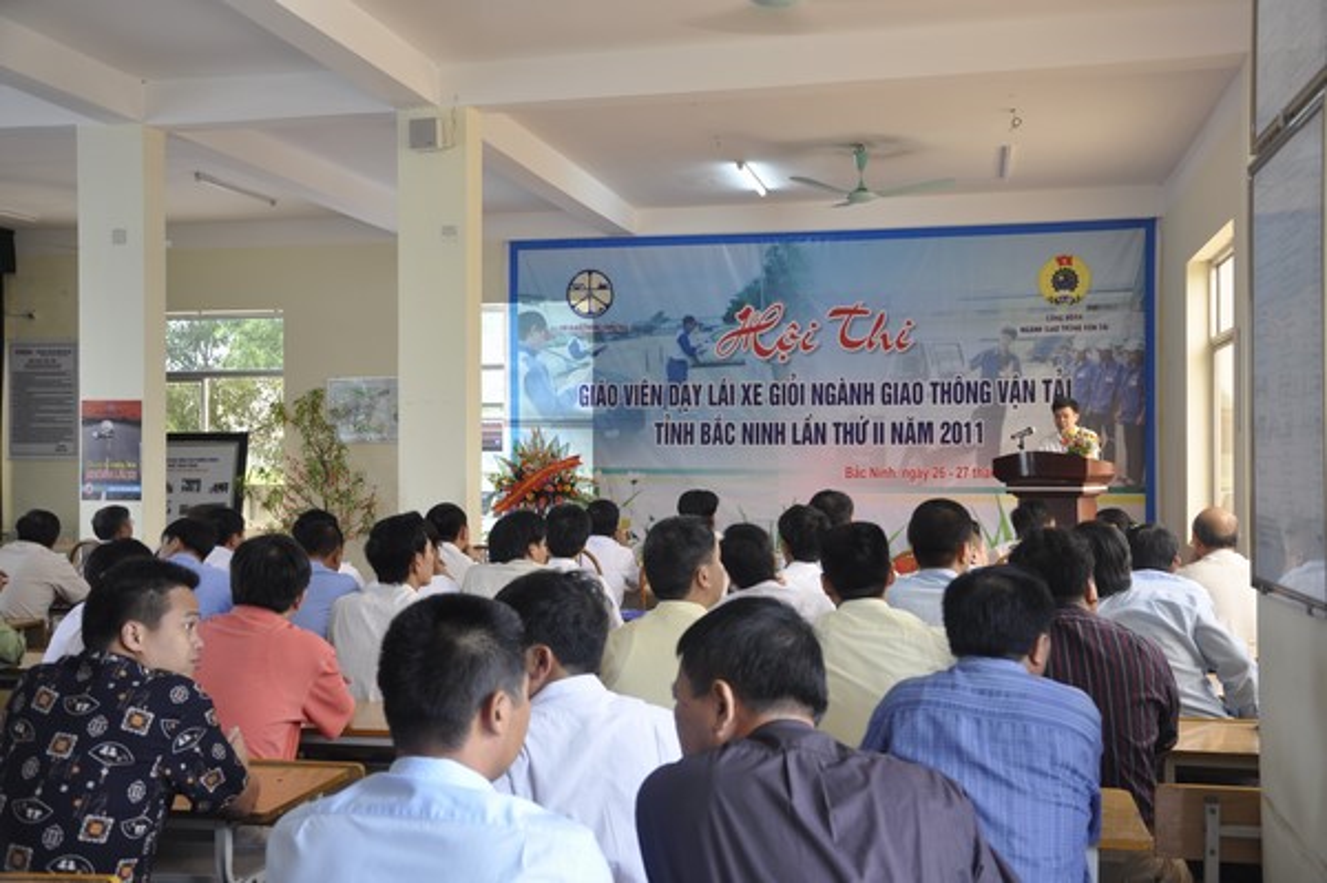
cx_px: 664
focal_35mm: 38
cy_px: 442
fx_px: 1381
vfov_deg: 35.4
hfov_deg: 51.3
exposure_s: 1/30
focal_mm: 25
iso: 400
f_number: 5.6
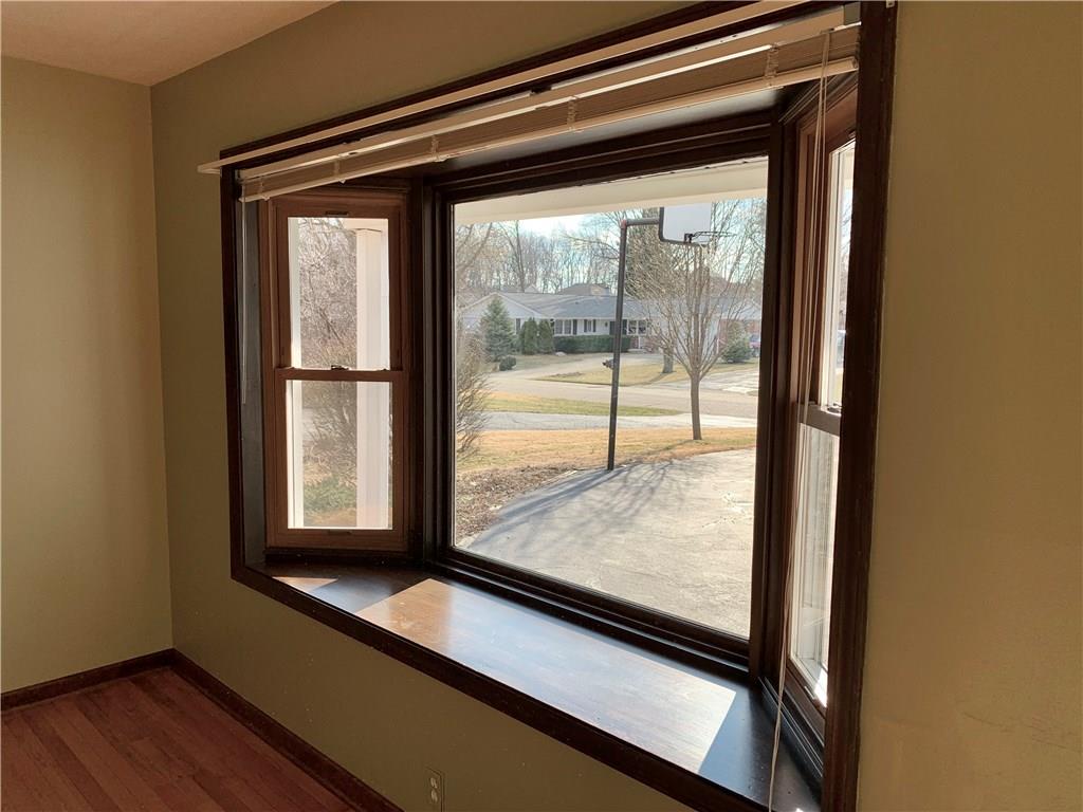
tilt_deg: -5.8
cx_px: 542
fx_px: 813
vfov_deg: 53.1
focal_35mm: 26
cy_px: 406
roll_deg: -0.6
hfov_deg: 67.3
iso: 25
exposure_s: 1/446
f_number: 1.8
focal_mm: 4.25
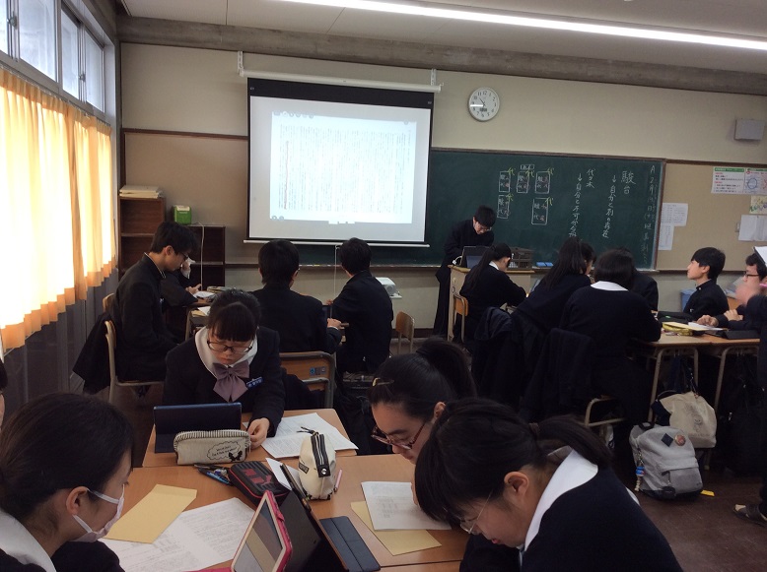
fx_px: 708
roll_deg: -1.6
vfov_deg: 44.1
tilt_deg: -7.9
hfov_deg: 56.9
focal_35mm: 32
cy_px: 286
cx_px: 384
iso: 40
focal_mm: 3.3
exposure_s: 1/30
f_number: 2.4
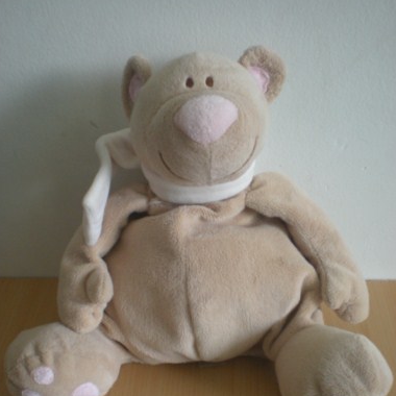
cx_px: 200
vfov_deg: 36.4
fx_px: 595
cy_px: 263
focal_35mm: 46
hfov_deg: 36.8
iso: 200
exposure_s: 1/35.7
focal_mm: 6.3
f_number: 3.1
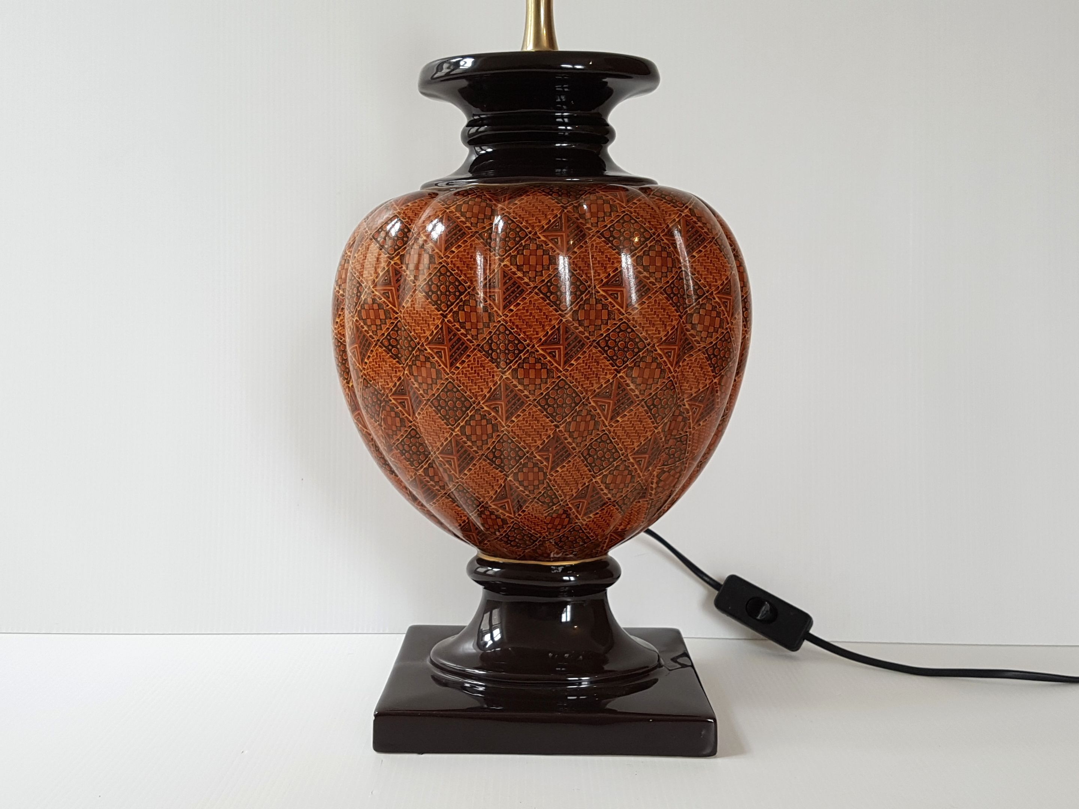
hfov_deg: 67.3
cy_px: 404
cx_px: 540
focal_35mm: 26
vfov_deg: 53.1
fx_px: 810
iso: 64
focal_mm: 4.2
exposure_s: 1/50
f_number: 1.7
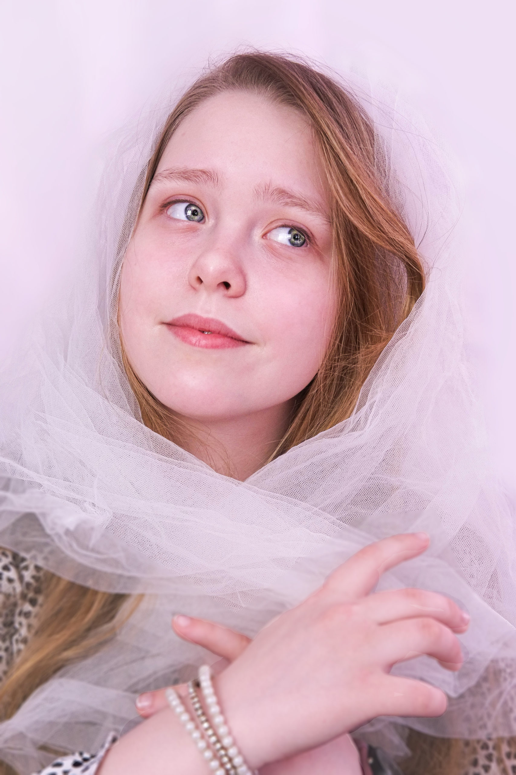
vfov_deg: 37.5
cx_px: 258
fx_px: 1139
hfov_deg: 25.5
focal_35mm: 53
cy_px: 388
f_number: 9
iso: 2500
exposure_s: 1/125
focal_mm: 35
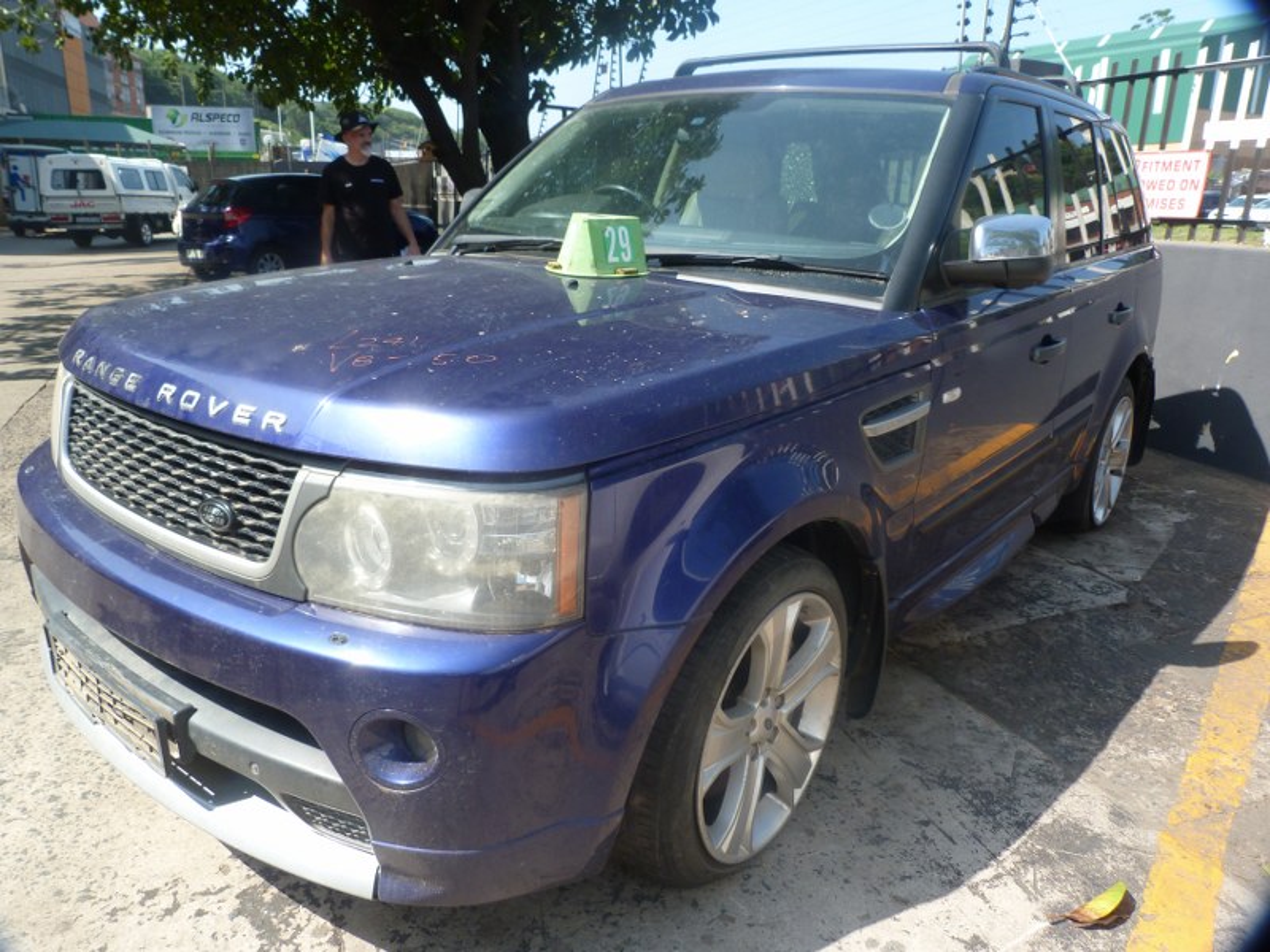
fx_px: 917
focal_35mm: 25
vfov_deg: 54.9
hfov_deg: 69.4
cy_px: 476
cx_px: 635
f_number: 4
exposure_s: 1/200
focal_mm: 4.5
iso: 80
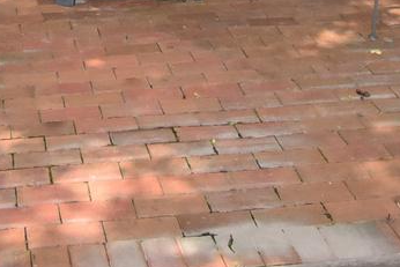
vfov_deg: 13.0
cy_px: -341
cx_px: 89
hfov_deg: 23.9
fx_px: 934
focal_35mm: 84
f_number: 14
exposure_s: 1/200
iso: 800
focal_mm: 12
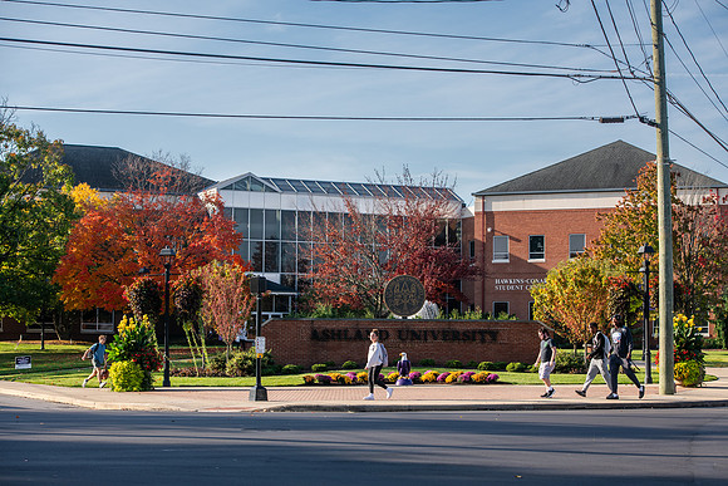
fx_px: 1618
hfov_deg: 25.4
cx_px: 364
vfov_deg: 17.1
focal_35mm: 80
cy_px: 243
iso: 125
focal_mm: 80
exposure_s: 1/320
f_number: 6.3
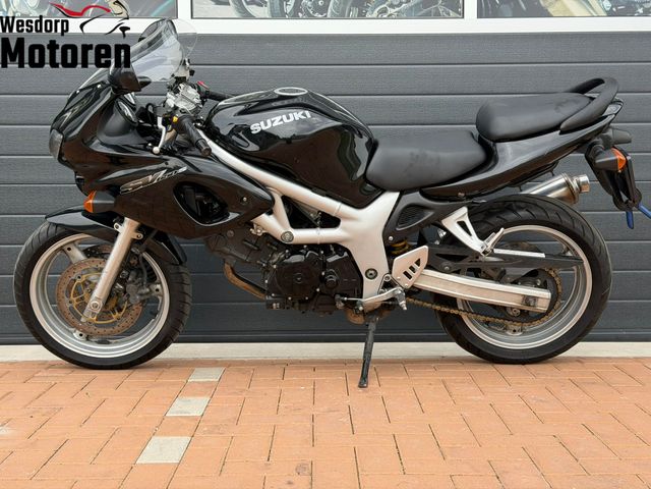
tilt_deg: -2.3
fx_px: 903
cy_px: 244
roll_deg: +1.6
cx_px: 326
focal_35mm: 48
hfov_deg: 39.7
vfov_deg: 30.3
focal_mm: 6.76
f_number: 1.78
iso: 80
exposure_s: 1/1222
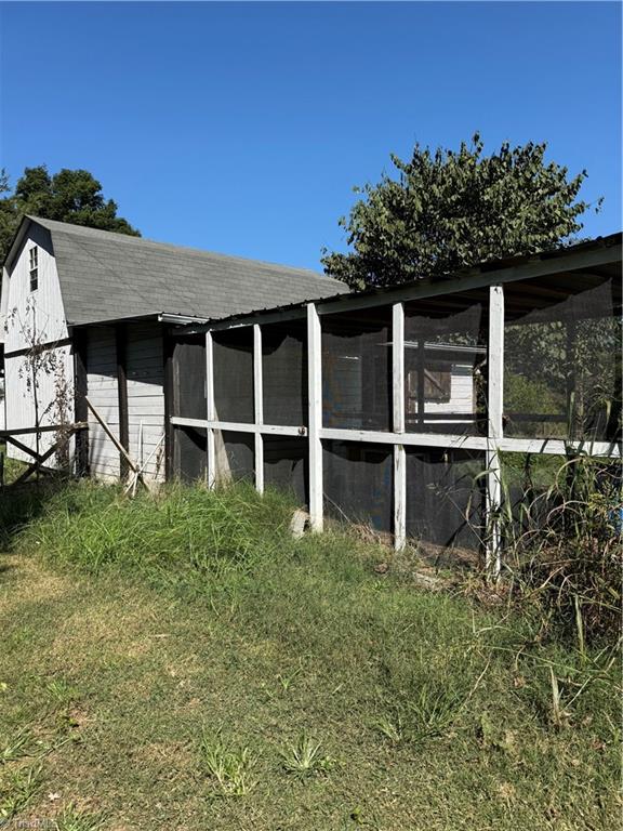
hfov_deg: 56.8
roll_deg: +0.9
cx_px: 312
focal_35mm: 24
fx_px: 576
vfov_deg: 71.6
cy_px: 416
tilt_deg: +0.6
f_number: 1.78
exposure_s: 1/4167
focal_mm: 6.76
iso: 80
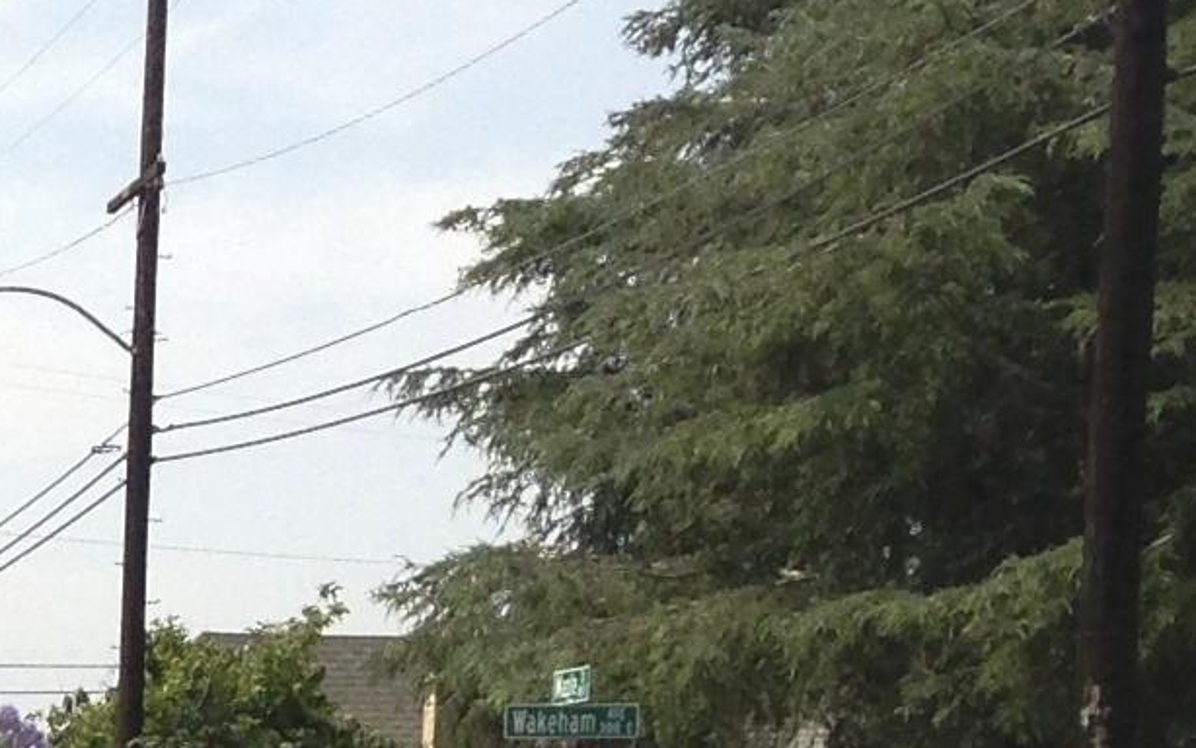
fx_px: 6064
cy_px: 1627
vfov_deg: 6.8
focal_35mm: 186
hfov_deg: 10.5
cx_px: -1101
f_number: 2.4
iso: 64
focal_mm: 4.13
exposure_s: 1/1550
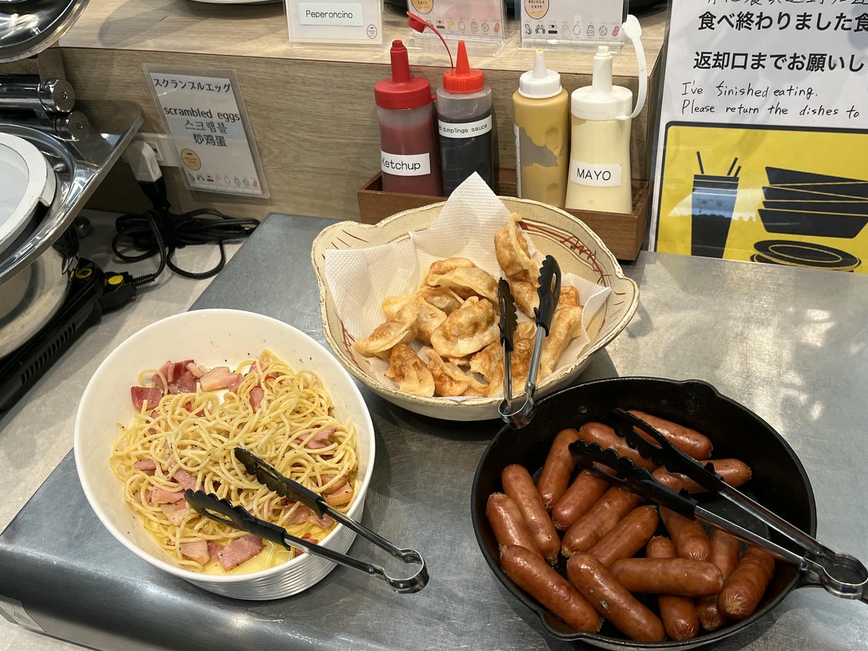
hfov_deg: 56.6
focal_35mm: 32
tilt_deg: -45.8
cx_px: 493
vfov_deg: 43.9
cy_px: 390
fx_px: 802
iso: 100
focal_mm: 5.1
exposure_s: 1/120
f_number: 1.6
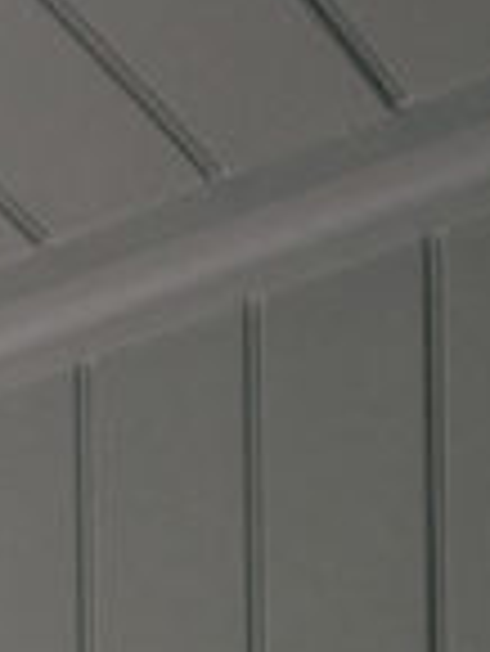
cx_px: -809
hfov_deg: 7.4
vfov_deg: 8.3
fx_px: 3449
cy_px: 2253
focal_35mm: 183
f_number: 6.4
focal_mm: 16
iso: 640
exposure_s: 1/20
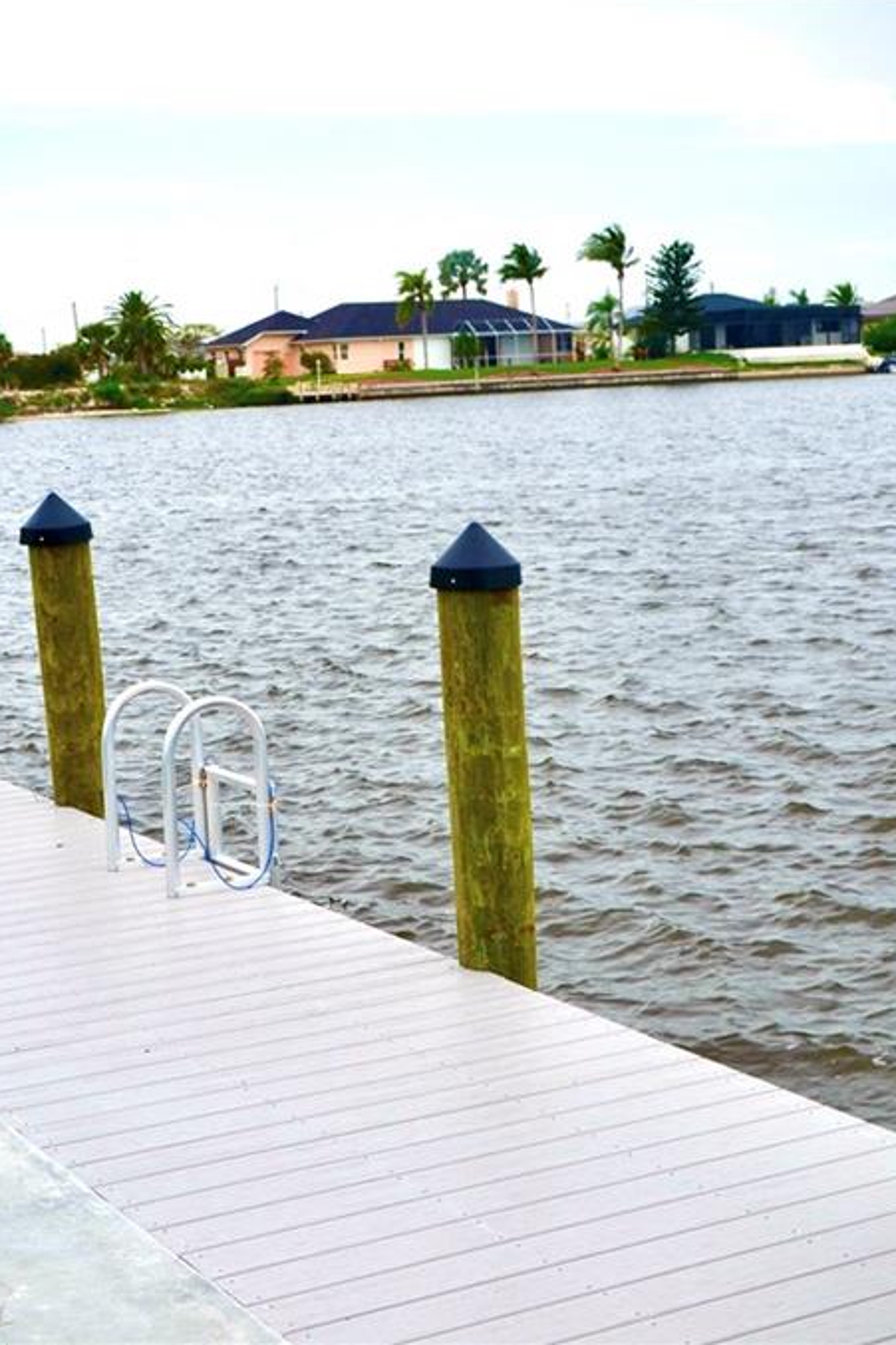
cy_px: 670
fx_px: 2204
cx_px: 393
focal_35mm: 59
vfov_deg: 33.9
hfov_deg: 23.0
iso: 100
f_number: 8
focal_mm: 26
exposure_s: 1/250
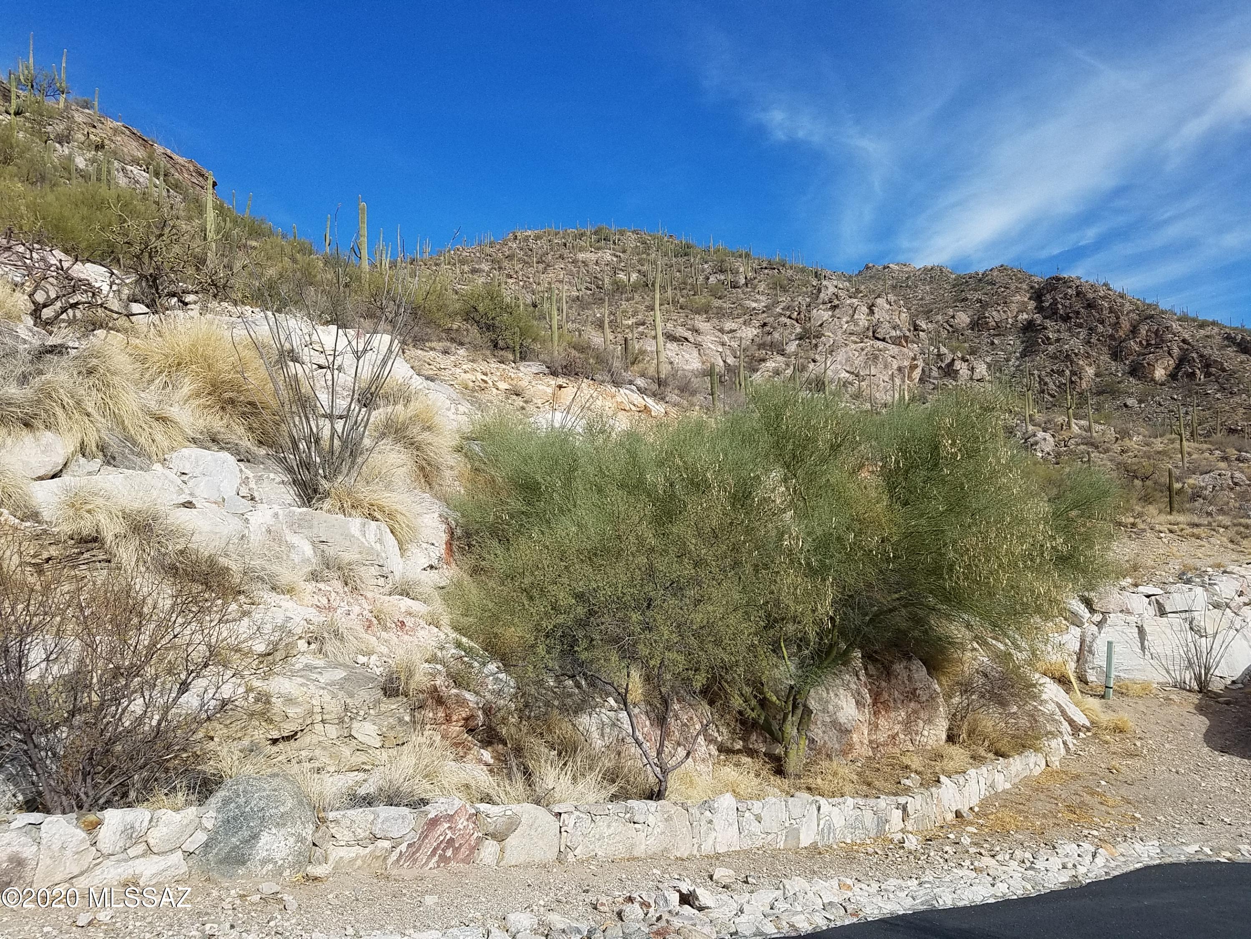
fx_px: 940
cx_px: 626
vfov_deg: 53.1
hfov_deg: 67.3
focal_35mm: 26
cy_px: 470
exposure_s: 1/3264
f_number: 1.7
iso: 50
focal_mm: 4.2
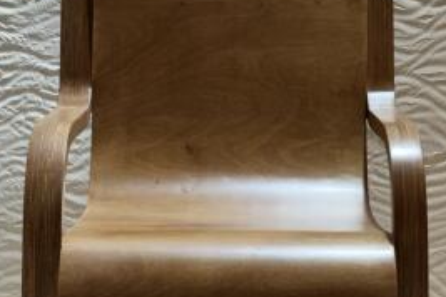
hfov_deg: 15.6
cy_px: 78
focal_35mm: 131
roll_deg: -0.3
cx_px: 258
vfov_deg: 10.4
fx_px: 1623
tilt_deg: -2.1
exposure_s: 1/100
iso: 160
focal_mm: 6.76
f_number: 1.78
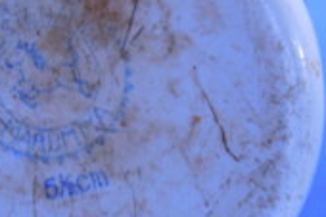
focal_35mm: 245
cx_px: 21
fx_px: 2216
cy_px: 148
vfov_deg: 5.6
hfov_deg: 8.4
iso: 400
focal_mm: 16
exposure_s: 1/15
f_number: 4.4
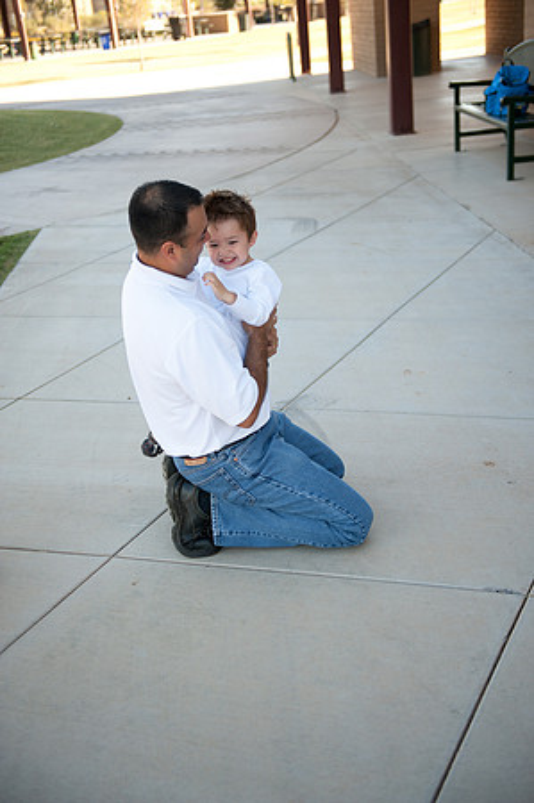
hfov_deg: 28.0
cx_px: 267
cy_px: 402
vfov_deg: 41.2
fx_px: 1070
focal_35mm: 48
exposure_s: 1/500
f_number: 2.8
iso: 200
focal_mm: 48
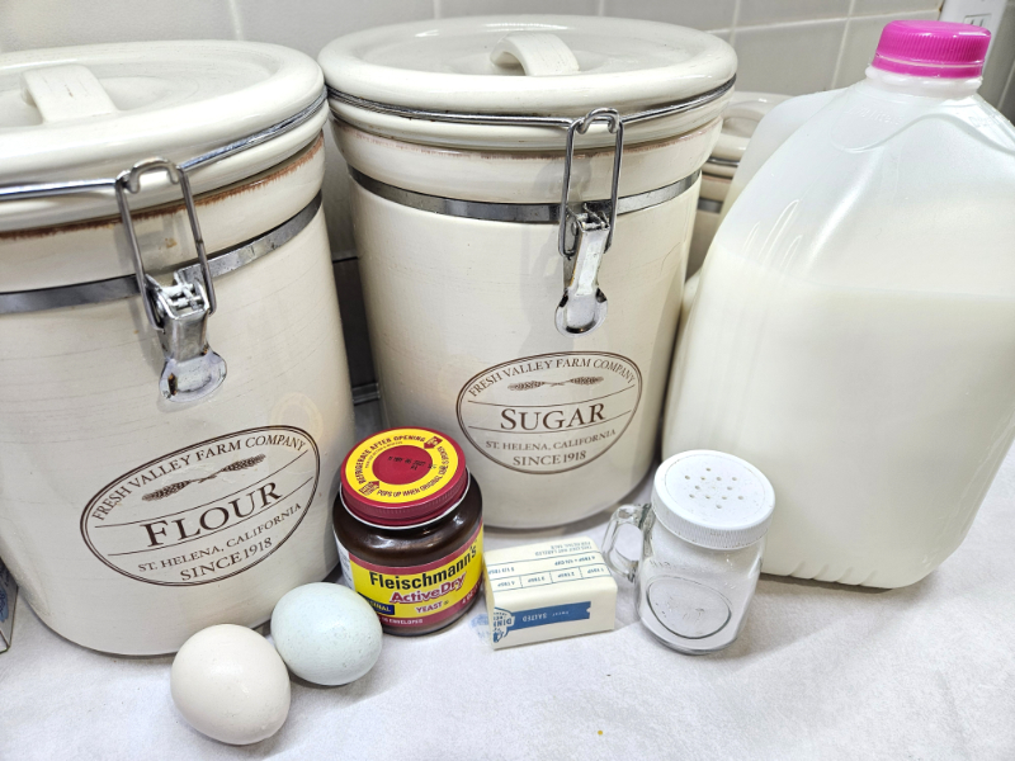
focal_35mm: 23
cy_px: 380
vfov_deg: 58.9
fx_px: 674
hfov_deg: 73.9
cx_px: 508
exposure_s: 1/120
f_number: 1.8
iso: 125
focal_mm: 5.4
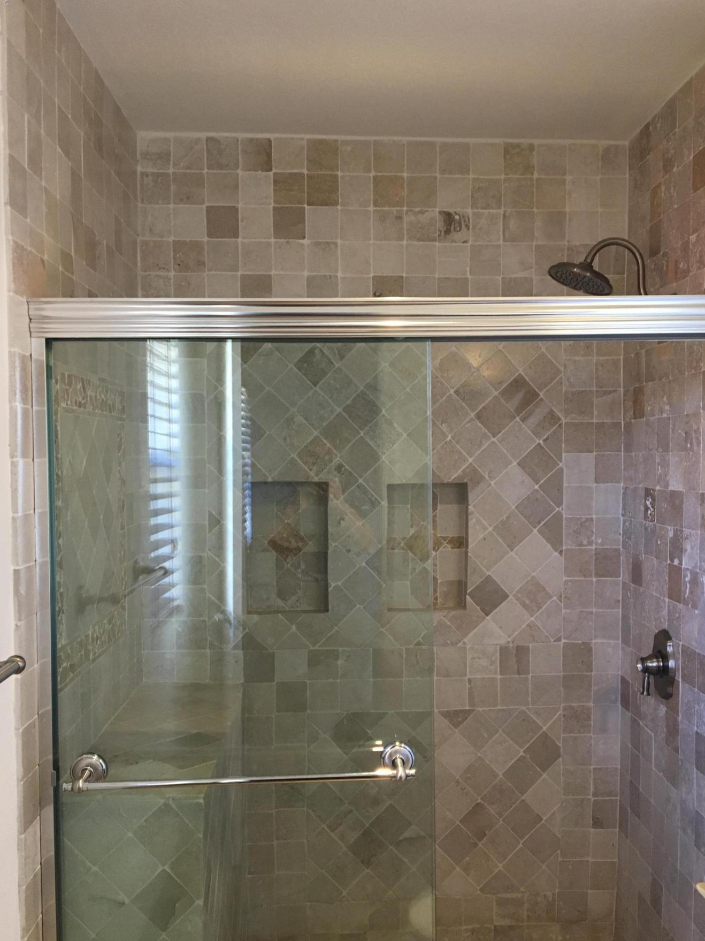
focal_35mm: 33
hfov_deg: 42.9
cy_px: 506
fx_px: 896
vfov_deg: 55.3
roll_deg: +0.7
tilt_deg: -1.8
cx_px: 382
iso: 125
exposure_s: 1/30
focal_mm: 4.15
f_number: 2.2
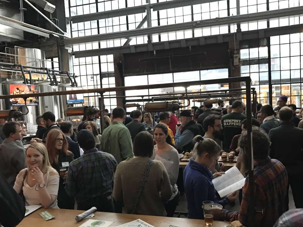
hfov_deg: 55.3
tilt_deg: -5.7
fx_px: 289
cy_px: 124
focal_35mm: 33
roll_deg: +3.6
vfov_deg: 42.9
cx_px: 166
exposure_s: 1/13
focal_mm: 3.99
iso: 100
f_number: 1.8
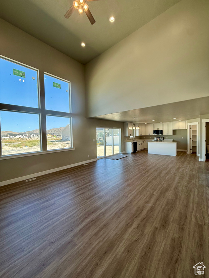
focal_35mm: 14
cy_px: 139
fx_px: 113
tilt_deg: -1.8
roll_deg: +1.6
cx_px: 104
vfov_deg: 102.1
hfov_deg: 85.7
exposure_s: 1/257
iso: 64
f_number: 2.2
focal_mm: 2.22
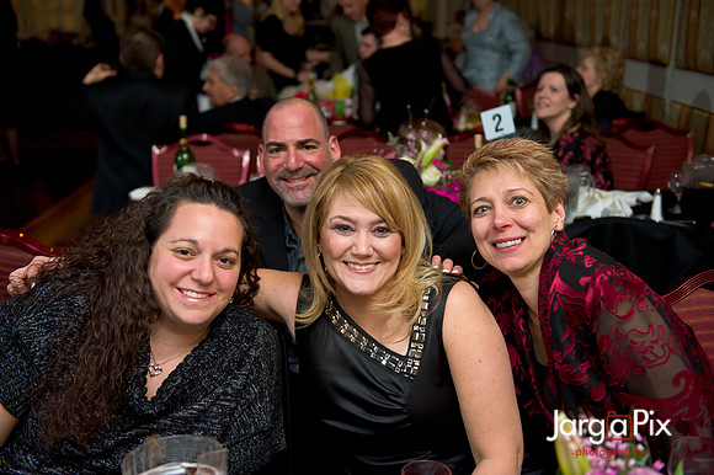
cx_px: 357
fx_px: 892
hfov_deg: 43.6
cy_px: 238
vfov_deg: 29.8
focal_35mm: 45
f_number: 3.2
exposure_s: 1/125
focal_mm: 45
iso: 1600
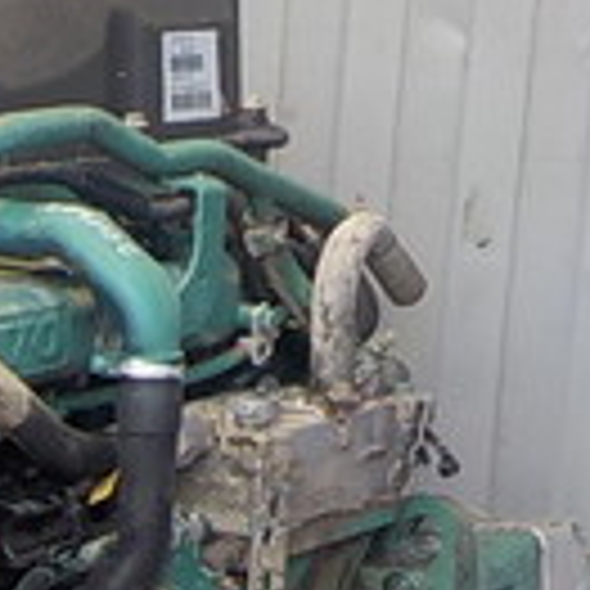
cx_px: -401
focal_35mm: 130
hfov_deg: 12.5
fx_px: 2507
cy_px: 811
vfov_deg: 12.9
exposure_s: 1/30
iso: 125
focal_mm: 4.1
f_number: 3.3
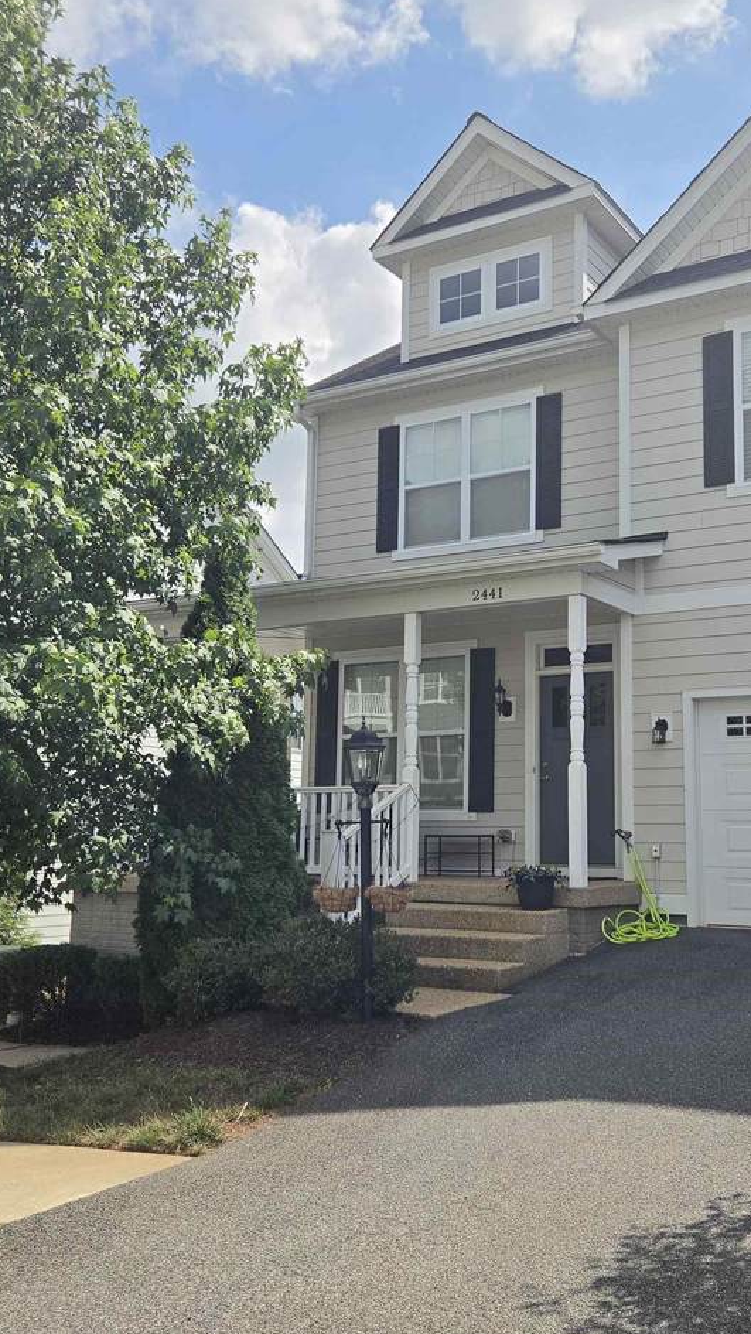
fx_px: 1203
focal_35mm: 34
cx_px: 488
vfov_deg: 58.0
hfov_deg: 34.4
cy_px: 671
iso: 80
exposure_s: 1/5127
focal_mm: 5.4
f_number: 1.8
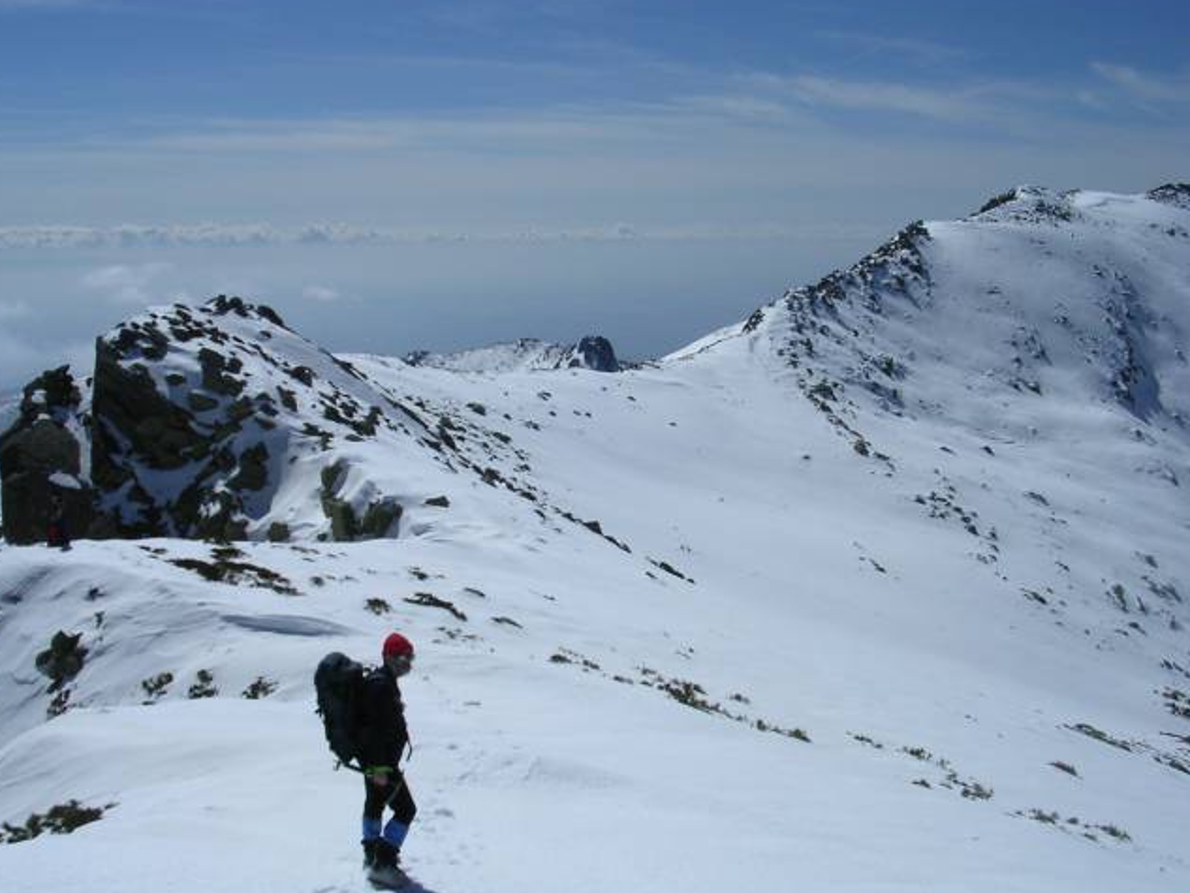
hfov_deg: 46.8
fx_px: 1375
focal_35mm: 40
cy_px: 447
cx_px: 568
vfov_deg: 36.0
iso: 100
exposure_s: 1/1362
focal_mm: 5.8
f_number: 5.6
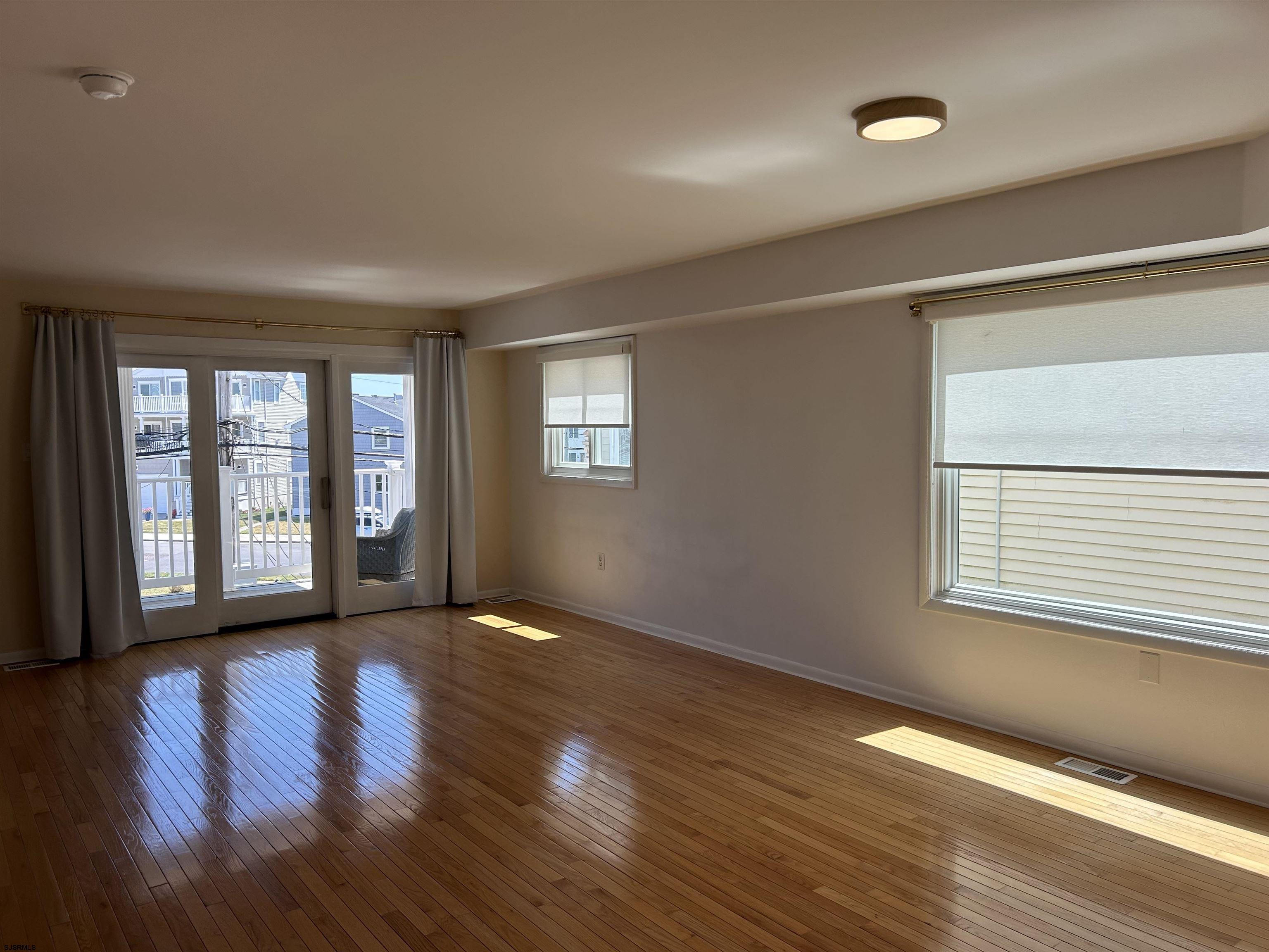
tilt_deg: -2.7
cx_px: 634
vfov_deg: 53.1
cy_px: 476
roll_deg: +1.0
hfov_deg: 67.3
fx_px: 953
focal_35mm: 26
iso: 50
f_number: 1.5
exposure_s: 1/728
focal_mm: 5.7
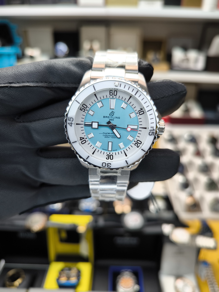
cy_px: 146
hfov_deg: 56.8
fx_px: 202
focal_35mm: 24
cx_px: 110
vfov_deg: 71.6
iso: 50
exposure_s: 1/179
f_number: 1.9
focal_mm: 6.92
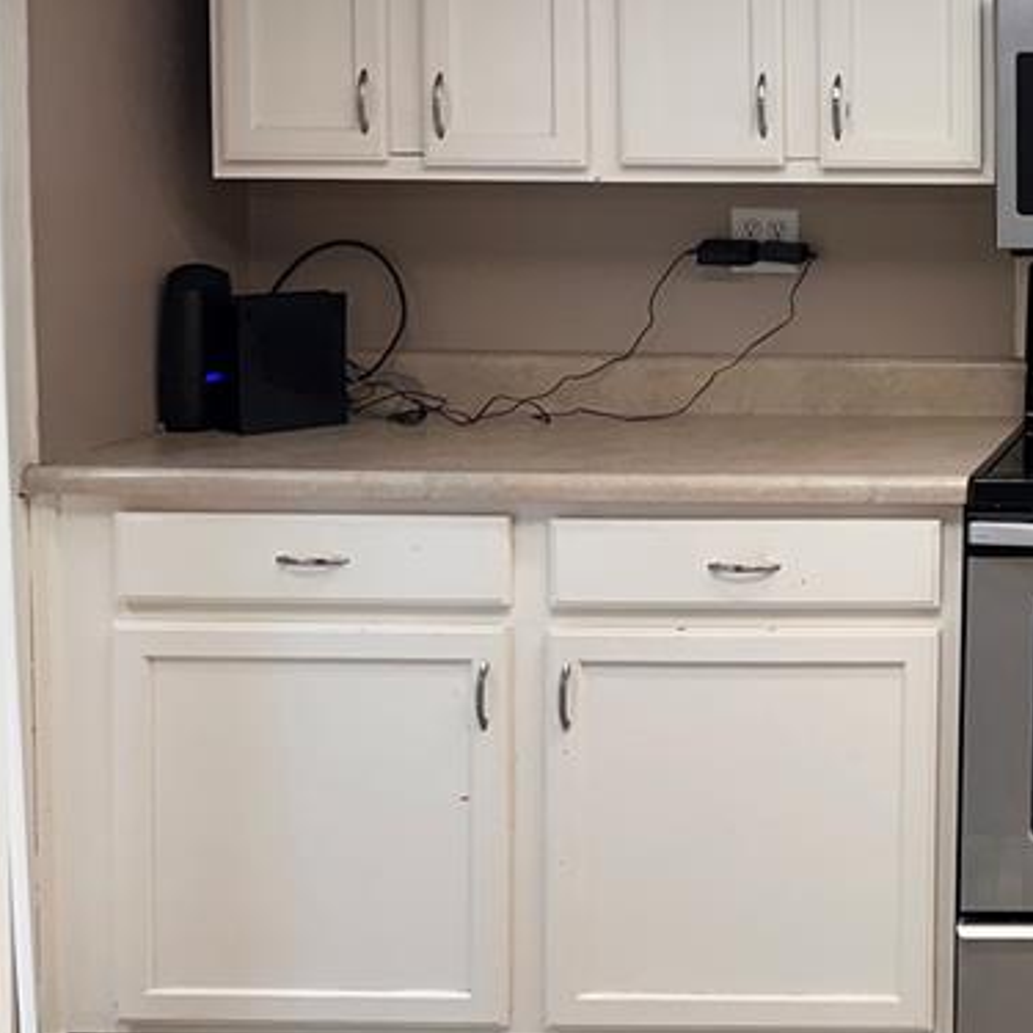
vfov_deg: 28.9
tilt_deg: -2.2
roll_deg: -1.0
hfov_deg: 25.4
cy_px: 218
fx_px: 1958
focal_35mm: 58
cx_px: 1353
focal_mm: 6.86
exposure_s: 1/90
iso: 160
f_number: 1.78
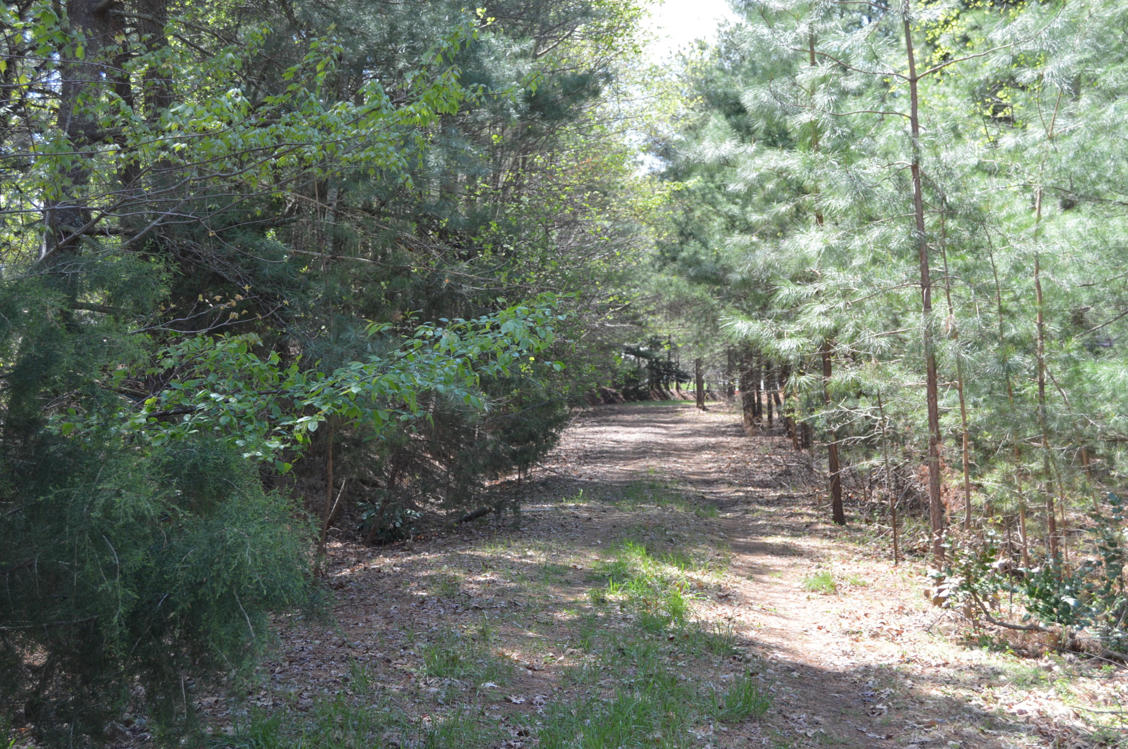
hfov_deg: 43.6
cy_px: 374
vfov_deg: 29.8
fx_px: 1409
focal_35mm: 45
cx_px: 564
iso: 180
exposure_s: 1/125
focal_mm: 30
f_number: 5.6
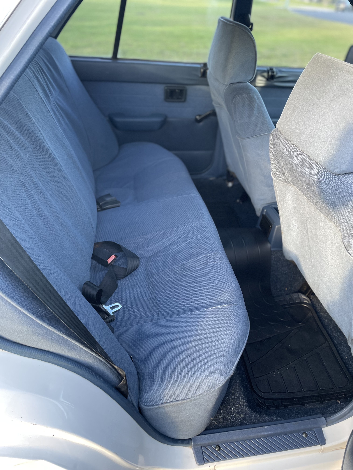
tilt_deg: -34.5
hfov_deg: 53.1
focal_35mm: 26
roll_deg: -7.0
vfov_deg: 67.3
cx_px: 176
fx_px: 354
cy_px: 235
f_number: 1.6
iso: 125
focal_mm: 4.2
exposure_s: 1/110
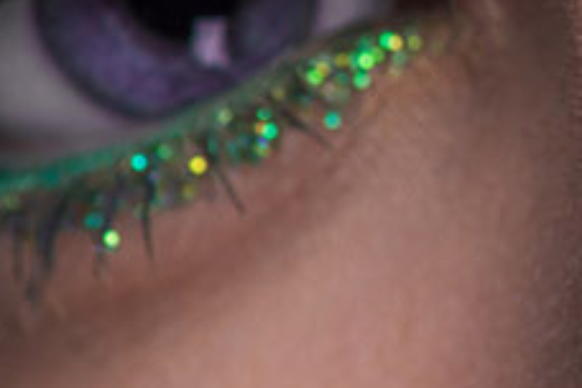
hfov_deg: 2.6
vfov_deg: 1.8
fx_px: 12658
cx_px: 1833
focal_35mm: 783
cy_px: 278
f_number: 8
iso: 80
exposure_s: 1/200
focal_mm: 105
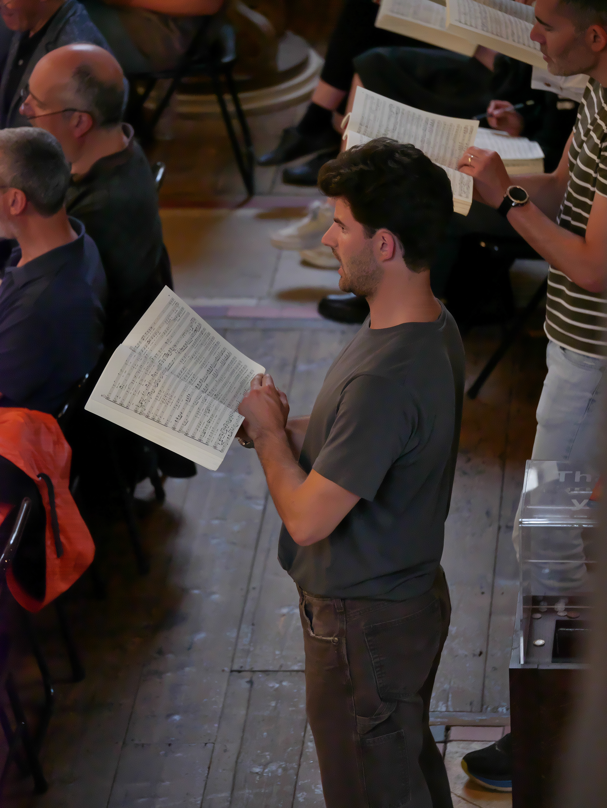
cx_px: 304
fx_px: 4673
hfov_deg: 7.4
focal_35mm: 200
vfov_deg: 9.9
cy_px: 404
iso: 2500
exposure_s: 1/250
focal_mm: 100
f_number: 2.8
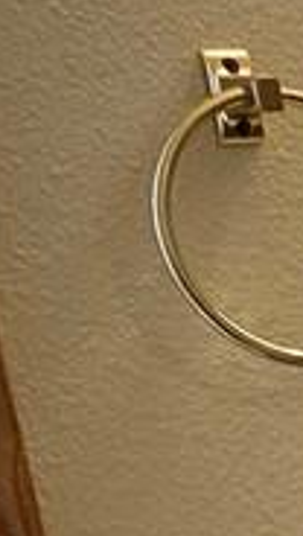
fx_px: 1750
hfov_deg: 7.4
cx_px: 1183
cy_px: 734
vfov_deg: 16.3
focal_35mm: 123
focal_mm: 1.74
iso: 80
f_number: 2.2
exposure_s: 1/60
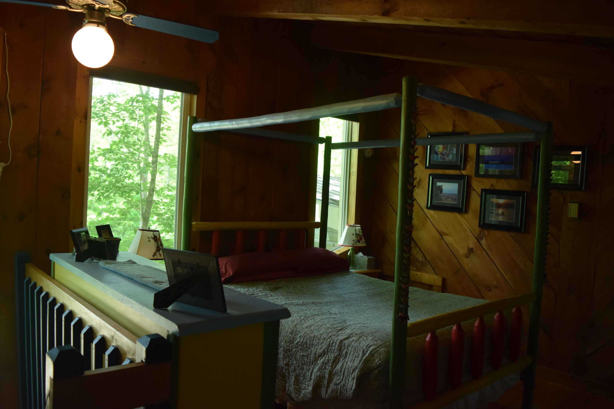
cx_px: 307
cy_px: 204
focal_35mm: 27
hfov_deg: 67.4
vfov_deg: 47.9
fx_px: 460
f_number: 3.5
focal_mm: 18
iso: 1400
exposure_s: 1/60
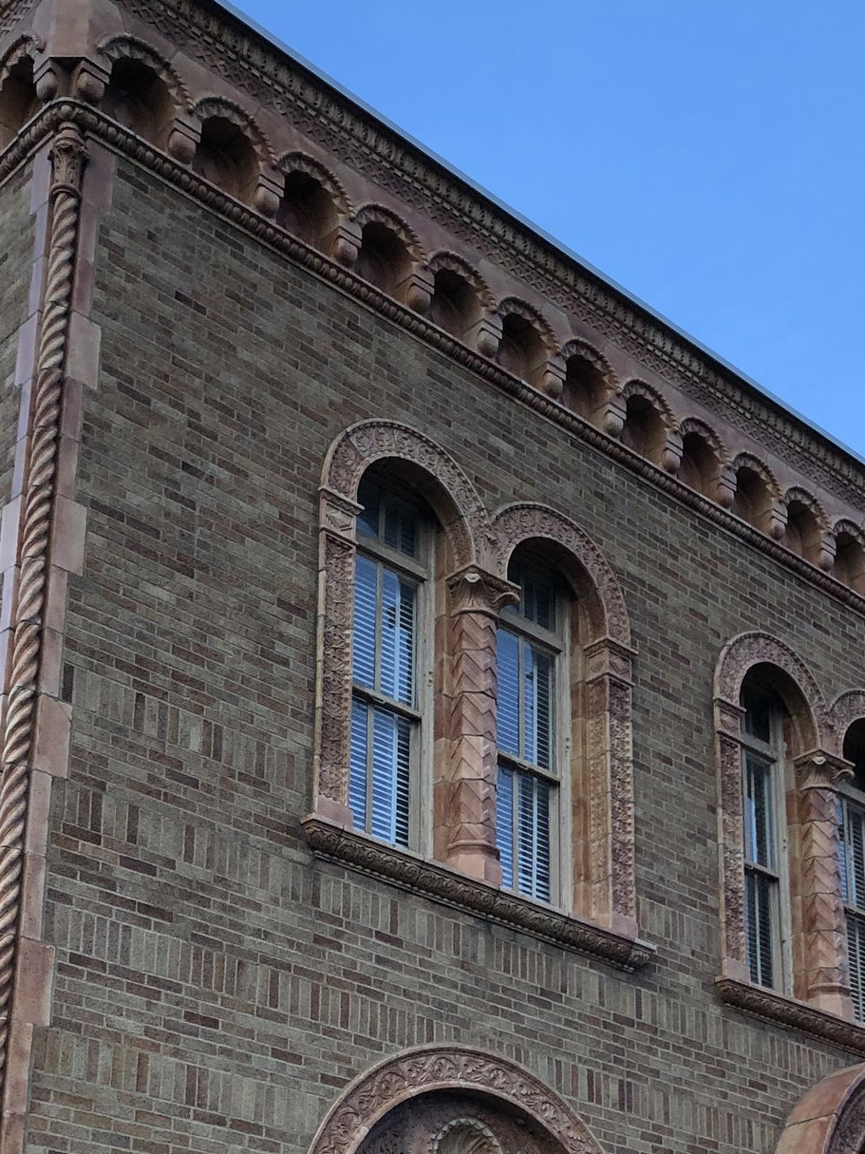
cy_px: 1067
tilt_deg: +18.0
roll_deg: +0.0
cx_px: 551
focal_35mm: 59
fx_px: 1966
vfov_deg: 31.0
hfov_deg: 24.7
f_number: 1.8
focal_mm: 3.99
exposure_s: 1/40
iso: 20
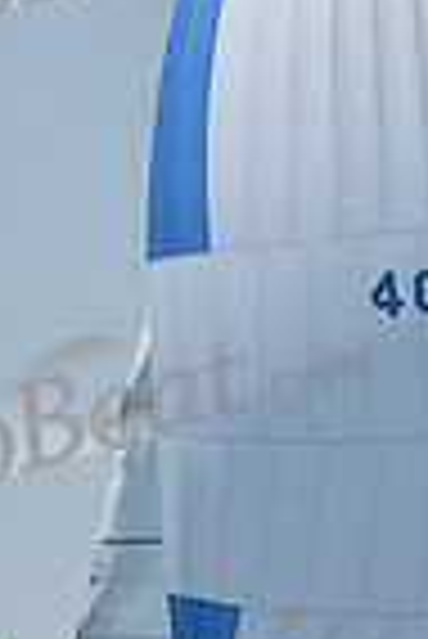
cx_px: 601
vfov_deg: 4.5
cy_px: 135
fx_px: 8147
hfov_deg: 3.0
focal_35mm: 458
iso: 250
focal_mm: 112
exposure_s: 1/1250
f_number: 9
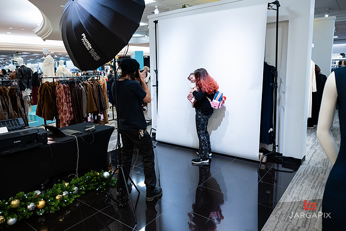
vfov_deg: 50.0
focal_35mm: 26
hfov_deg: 69.9
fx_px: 247
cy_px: 108
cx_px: 162
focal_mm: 24
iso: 1000
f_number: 3.2
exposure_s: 1/160
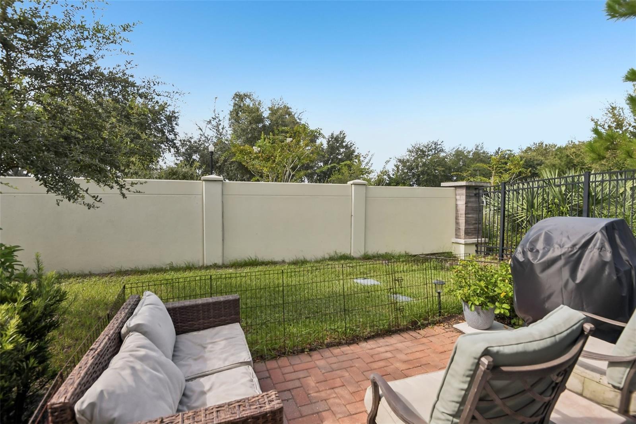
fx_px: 283
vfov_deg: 73.7
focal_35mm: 16
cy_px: 212
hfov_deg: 96.7
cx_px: 318
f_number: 8
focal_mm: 16
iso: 400
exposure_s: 1/1250
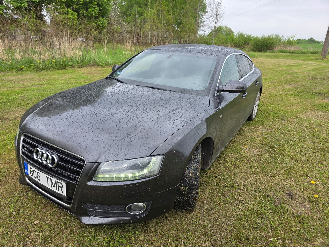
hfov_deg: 73.9
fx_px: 219
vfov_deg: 58.9
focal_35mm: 23
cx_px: 164
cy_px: 124
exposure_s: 1/359
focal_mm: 6.3
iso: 40
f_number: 1.7
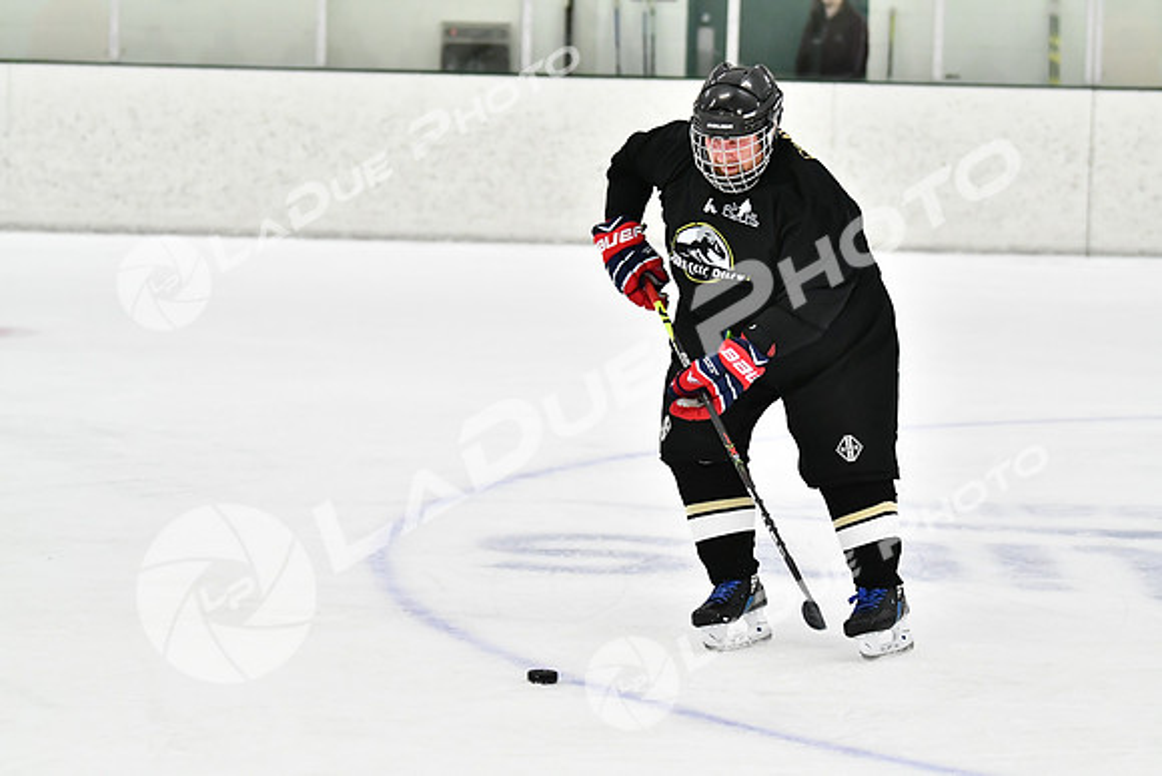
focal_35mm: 142
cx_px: 581
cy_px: 388
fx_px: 4600
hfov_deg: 14.4
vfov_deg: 9.6
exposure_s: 1/1250
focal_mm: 95
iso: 5000
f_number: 2.8
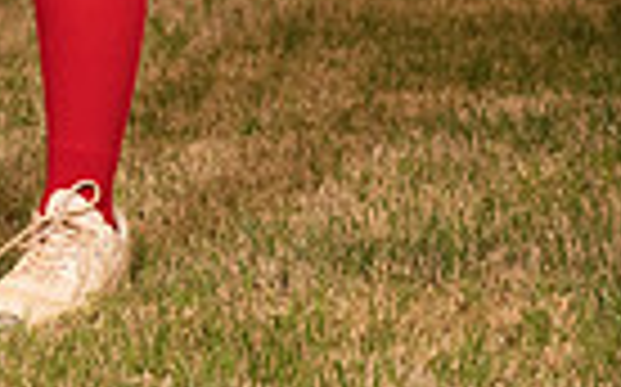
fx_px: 3653
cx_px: -9
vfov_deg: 5.8
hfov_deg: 9.6
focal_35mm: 216
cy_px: -536
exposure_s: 1/400
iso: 1250
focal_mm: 65
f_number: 6.3
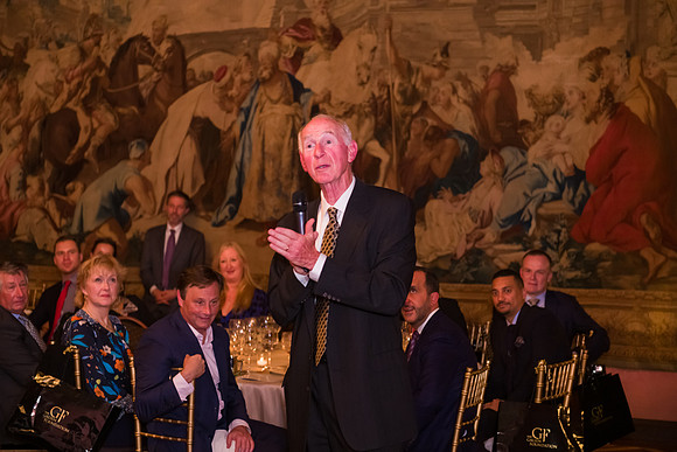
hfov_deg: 28.8
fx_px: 1317
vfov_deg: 19.5
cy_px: 226
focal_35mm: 70
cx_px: 338
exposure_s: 1/100
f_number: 3.2
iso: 3200
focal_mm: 70
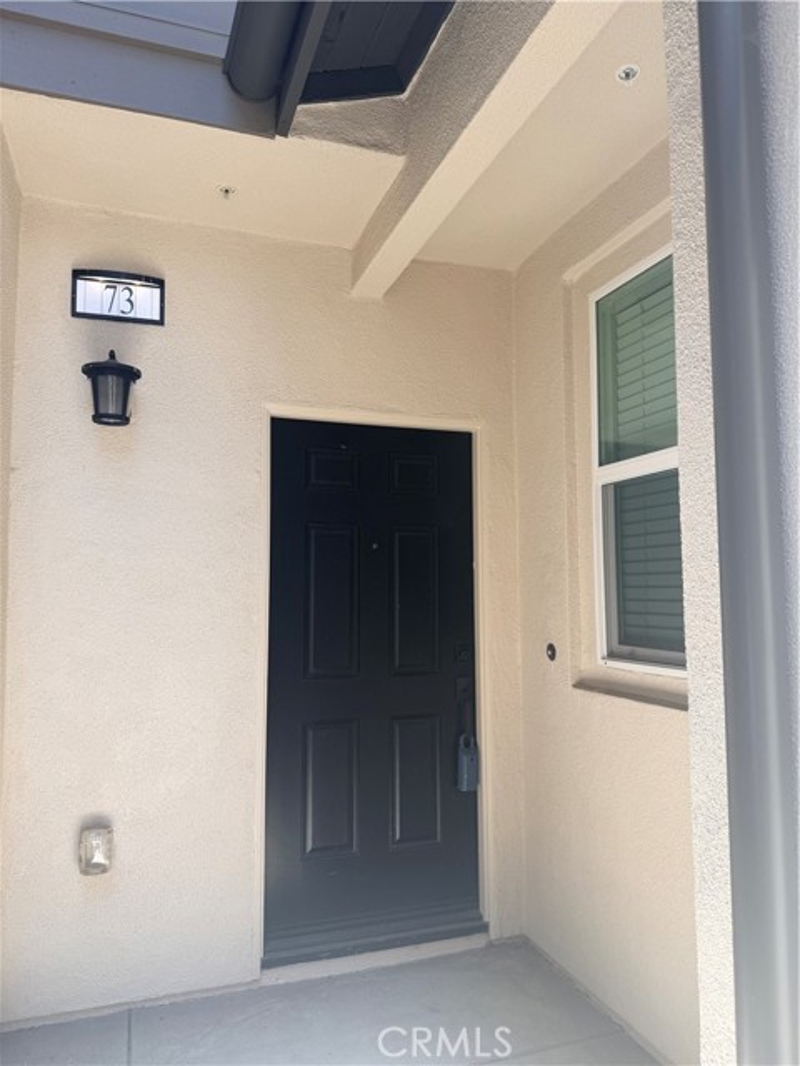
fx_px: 740
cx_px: 400
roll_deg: +0.1
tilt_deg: +4.6
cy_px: 533
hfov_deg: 56.8
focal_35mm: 24
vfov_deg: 71.6
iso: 80
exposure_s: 1/539
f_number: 1.78
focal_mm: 6.76
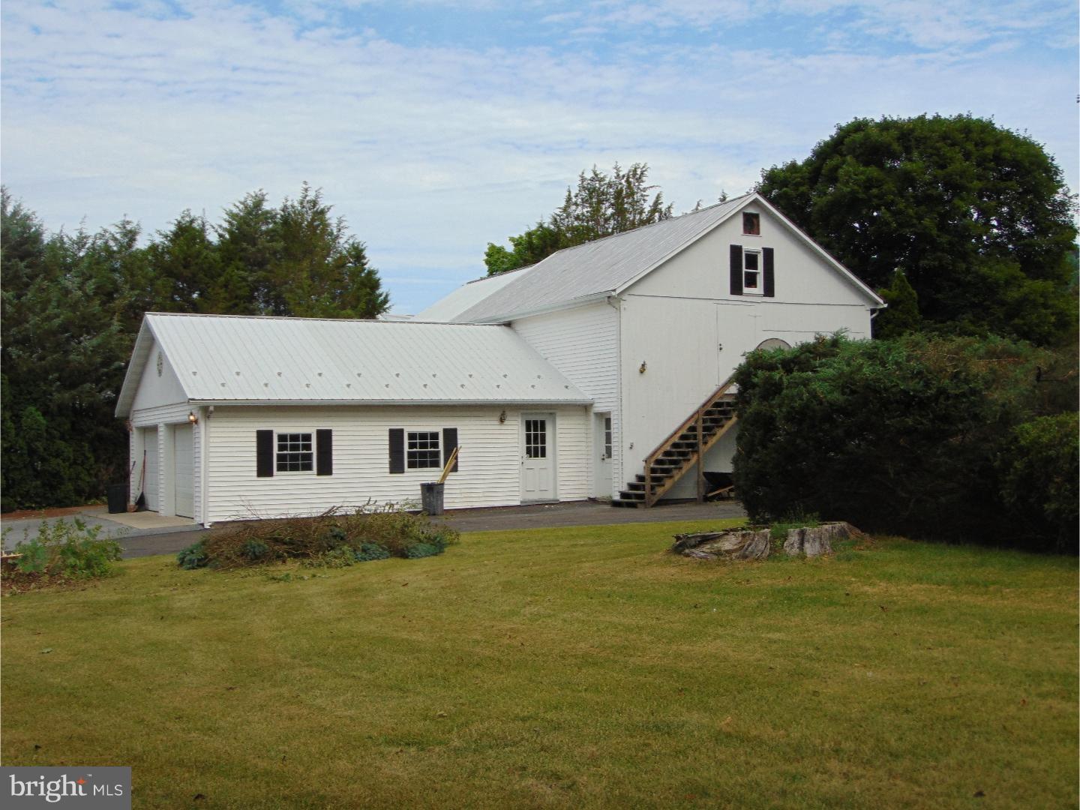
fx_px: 1310
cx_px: 540
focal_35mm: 42
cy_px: 405
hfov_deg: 44.8
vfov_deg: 34.3
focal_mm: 7.6
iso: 80
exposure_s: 1/800
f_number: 3.3
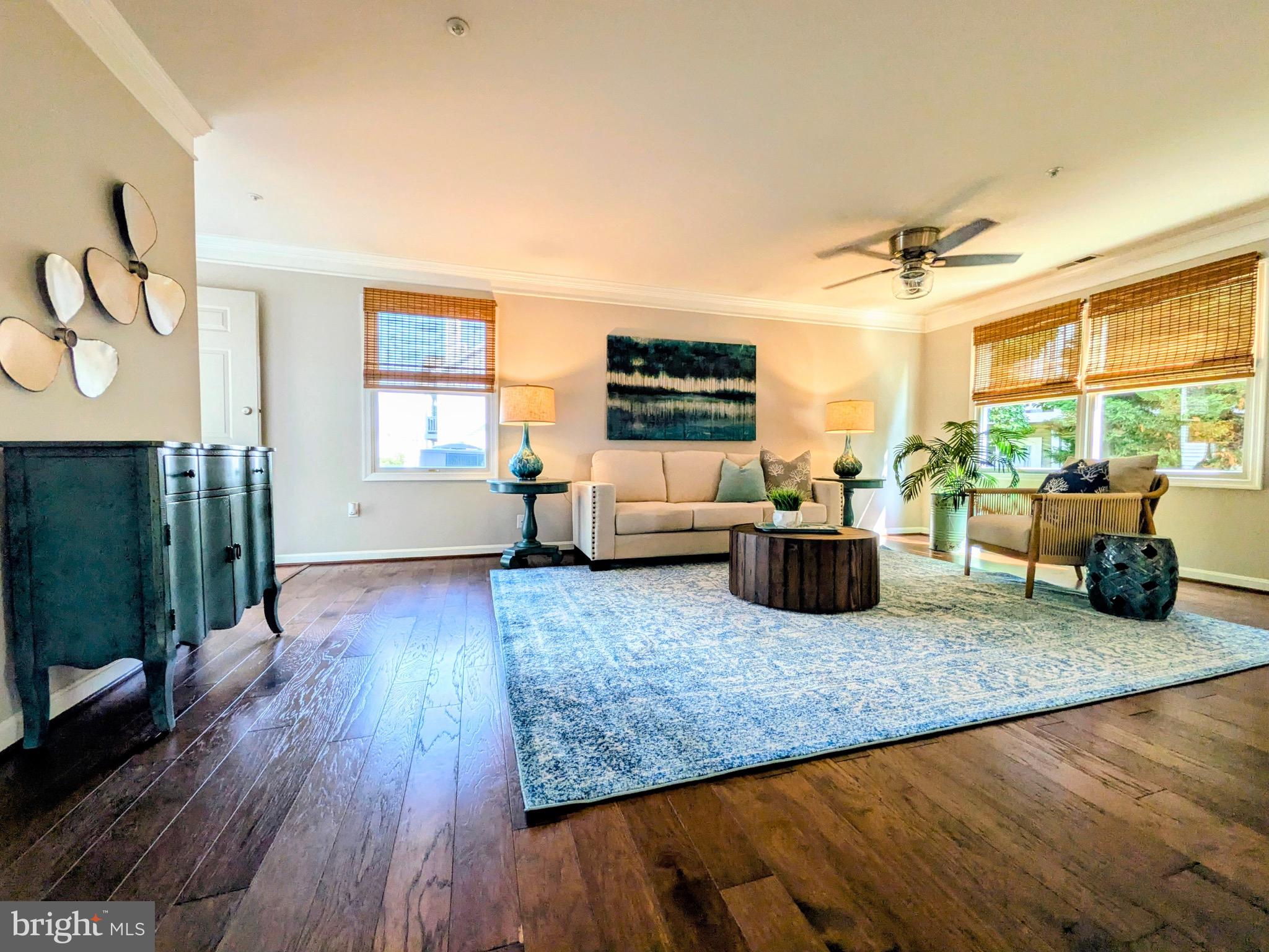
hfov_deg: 102.1
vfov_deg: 85.7
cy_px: 476
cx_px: 634
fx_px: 513
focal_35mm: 14
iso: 87
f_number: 2.2
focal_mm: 1.85
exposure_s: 1/124
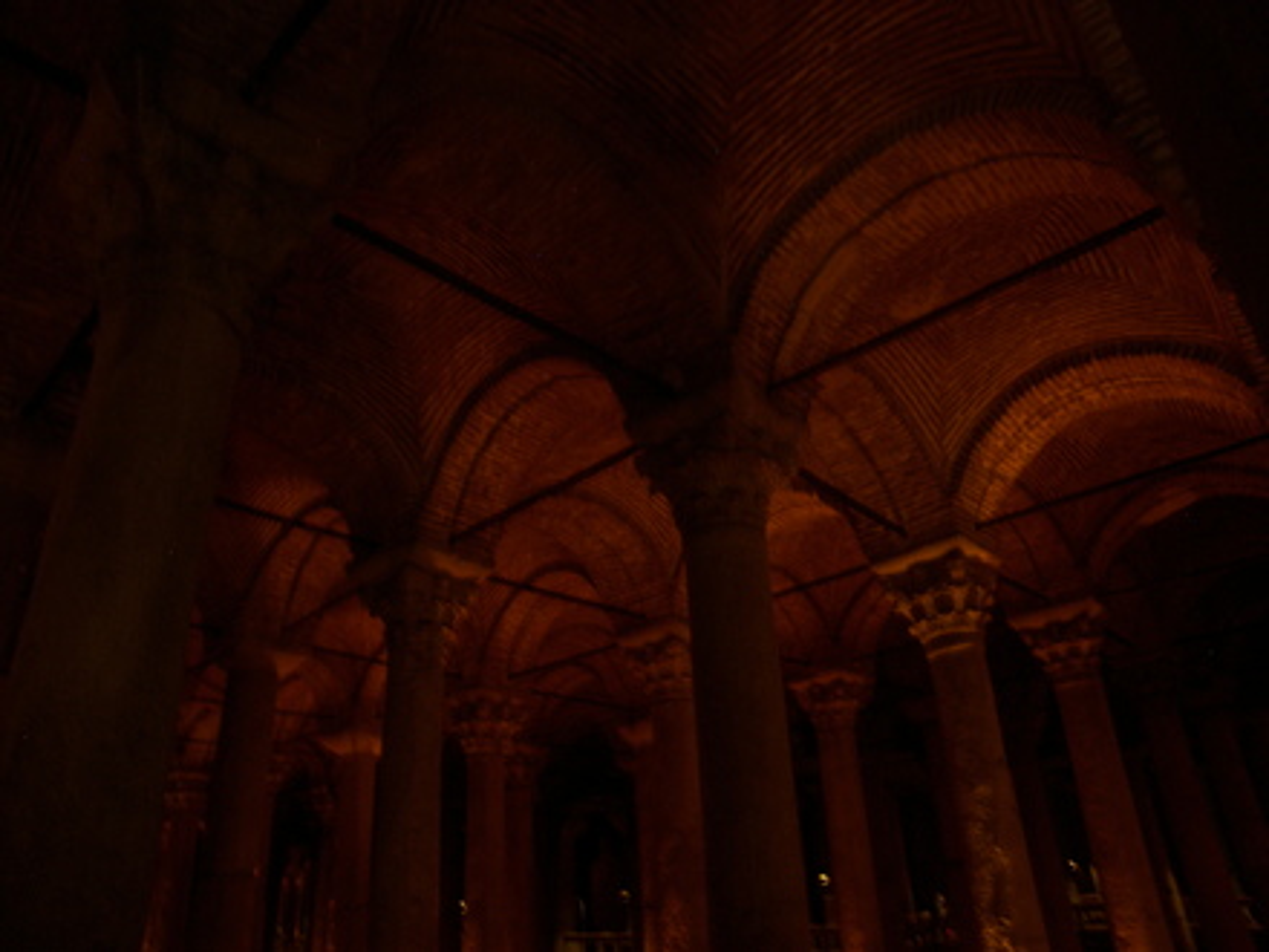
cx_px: 634
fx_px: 880
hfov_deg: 71.6
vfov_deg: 56.8
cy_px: 476
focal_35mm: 24
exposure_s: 1/2
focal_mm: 5
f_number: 2.8
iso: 100
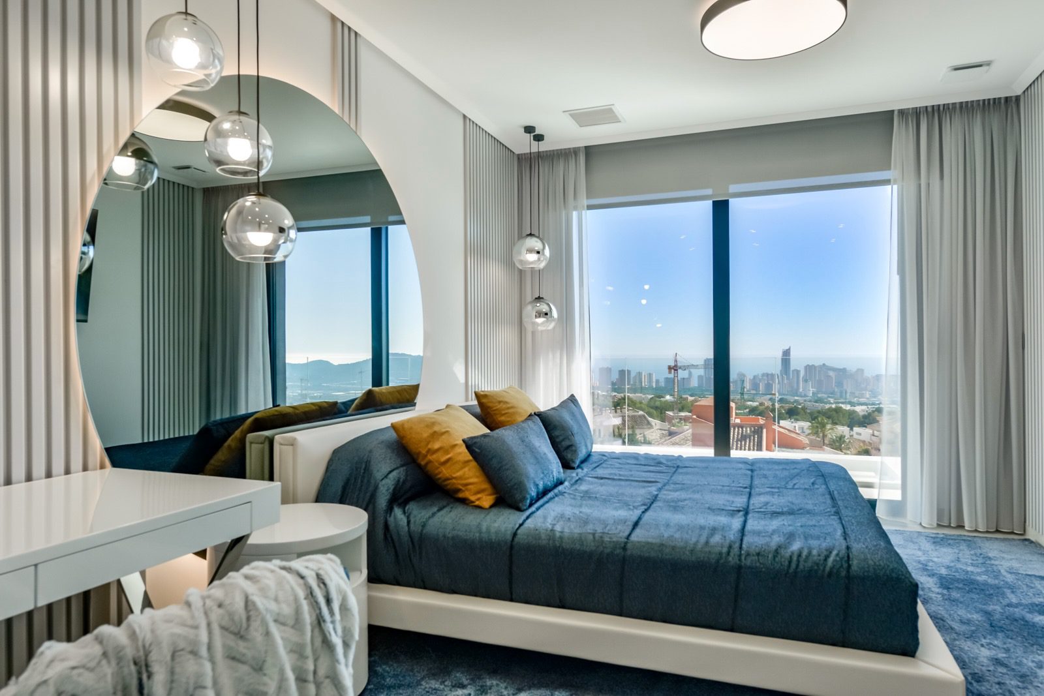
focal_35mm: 22
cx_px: 522
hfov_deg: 78.6
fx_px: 638
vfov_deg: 57.2
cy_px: 348
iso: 400
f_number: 8
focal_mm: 22
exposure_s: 1/640
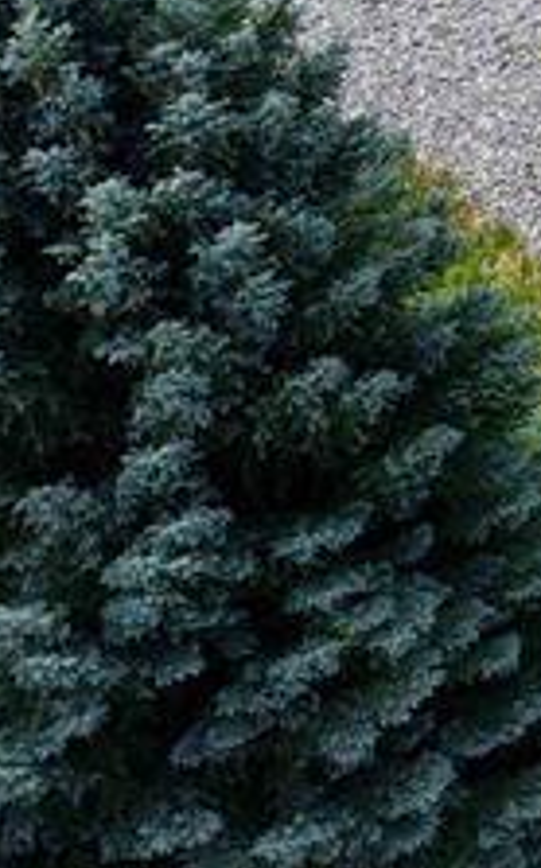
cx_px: 1849
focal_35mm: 117
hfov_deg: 8.5
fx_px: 2765
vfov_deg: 16.3
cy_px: -436
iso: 230
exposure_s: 1/3200
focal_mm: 8.67
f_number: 1.8
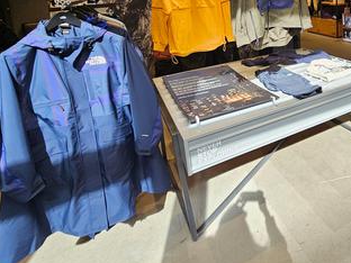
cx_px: 282
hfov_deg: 63.2
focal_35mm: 25
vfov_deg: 50.0
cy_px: 36
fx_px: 253
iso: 50
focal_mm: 2.2
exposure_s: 1/107
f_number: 2.2
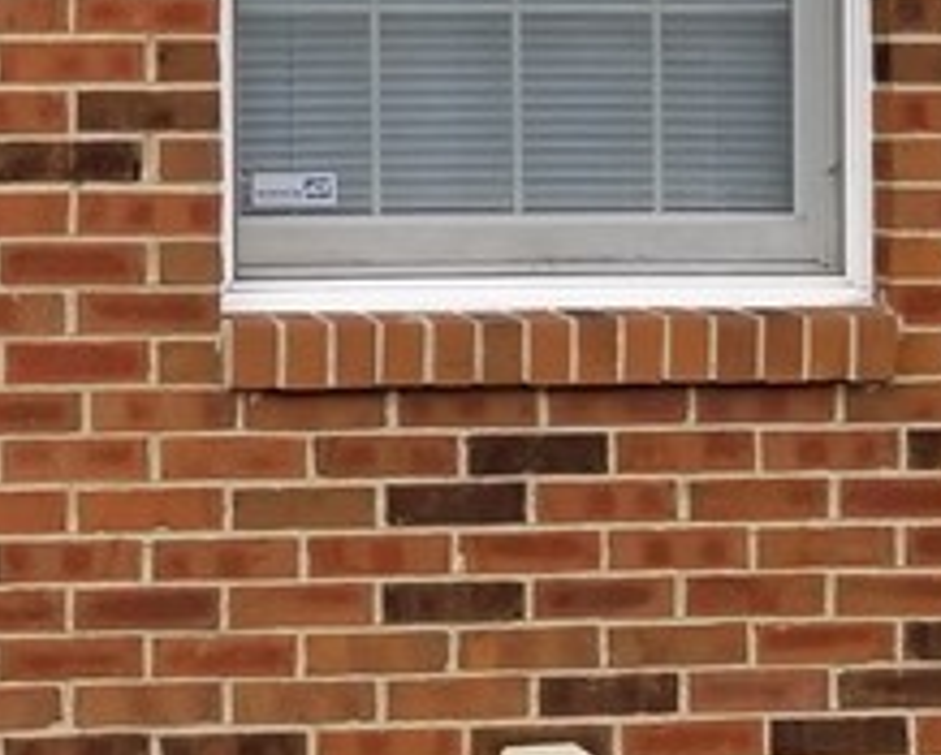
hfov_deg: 15.7
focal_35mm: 119
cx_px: -104
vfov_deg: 12.9
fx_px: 3319
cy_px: 151
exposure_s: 1/162
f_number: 1.7
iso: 50
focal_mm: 4.25
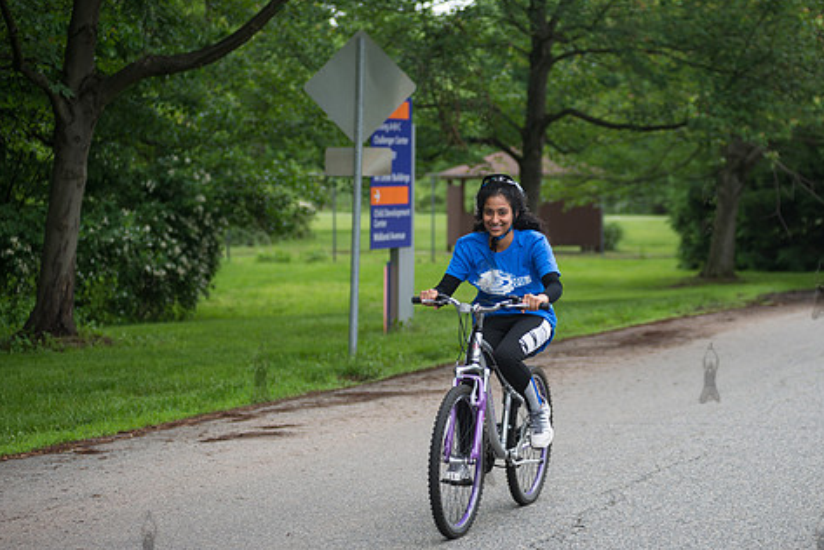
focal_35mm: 98
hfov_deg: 20.8
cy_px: 288
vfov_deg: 14.0
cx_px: 484
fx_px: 2244
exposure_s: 1/500
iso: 200
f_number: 3.5
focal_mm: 80
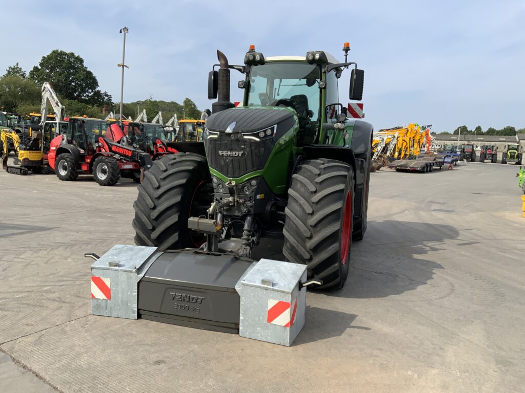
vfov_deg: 48.2
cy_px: 196
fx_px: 440
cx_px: 262
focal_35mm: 29
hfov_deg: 61.7
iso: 16
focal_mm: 3
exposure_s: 1/1675
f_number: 1.8
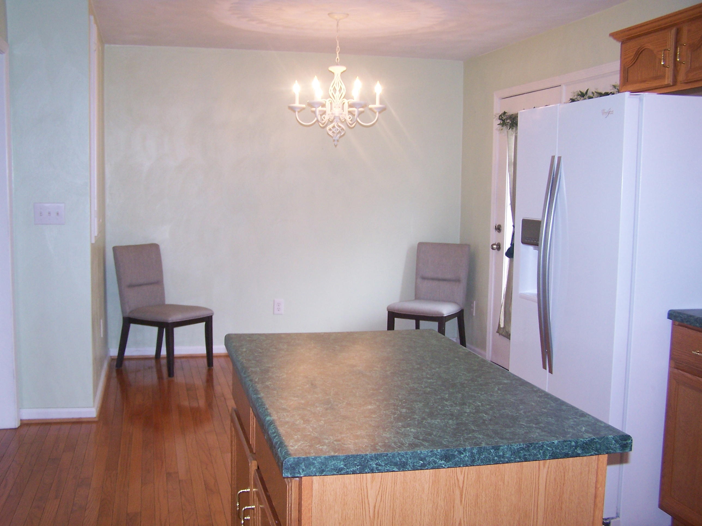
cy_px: 263
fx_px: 771
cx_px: 351
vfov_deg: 37.7
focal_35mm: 38
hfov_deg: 49.0
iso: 140
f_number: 2.8
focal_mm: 6.3
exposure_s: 1/60
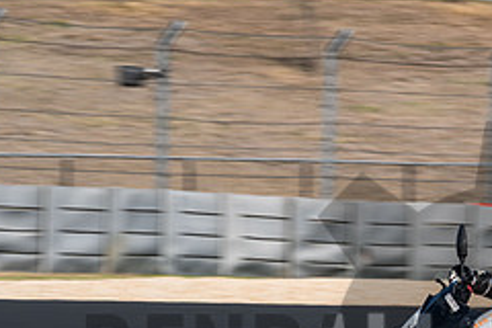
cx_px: 517
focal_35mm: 507
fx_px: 6928
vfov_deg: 2.7
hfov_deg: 4.1
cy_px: 372
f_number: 11
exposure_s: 1/200
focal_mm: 140
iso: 160
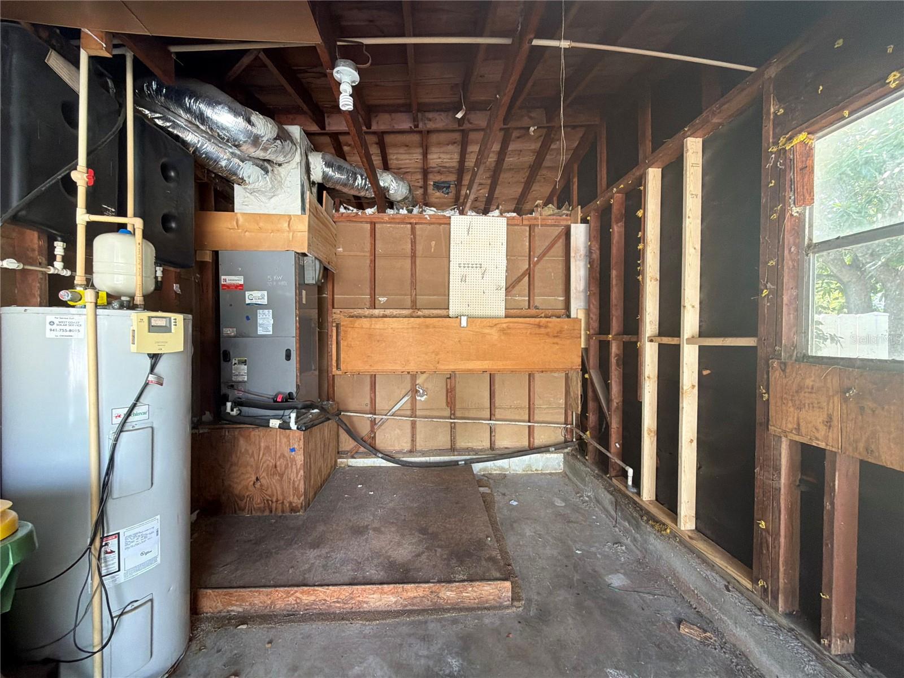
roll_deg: +0.1
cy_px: 339
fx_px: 366
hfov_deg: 102.1
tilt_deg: -0.8
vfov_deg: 85.7
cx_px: 452
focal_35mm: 14
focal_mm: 2.22
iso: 320
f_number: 2.2
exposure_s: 1/111
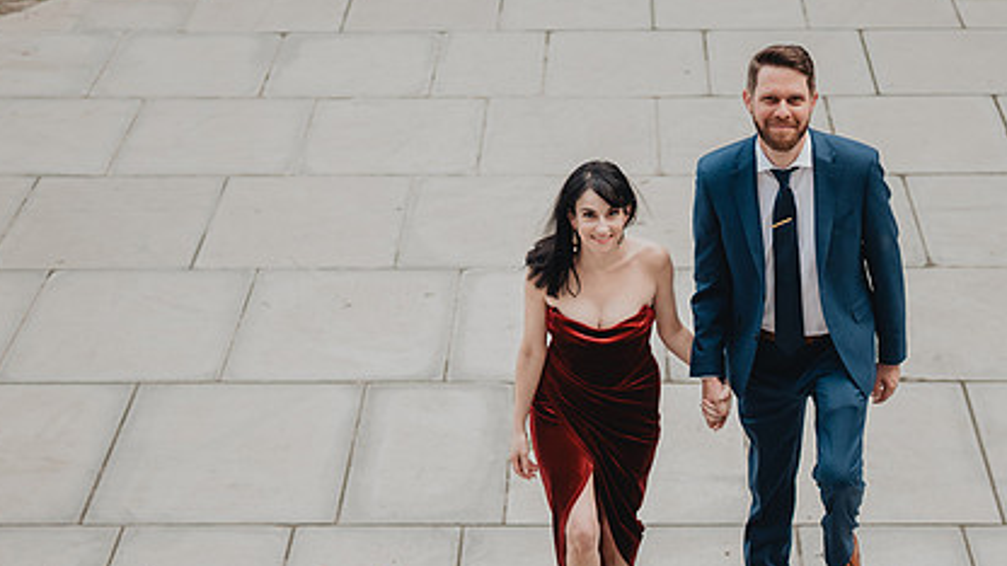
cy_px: 333
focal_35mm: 93
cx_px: 683
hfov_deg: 22.8
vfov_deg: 13.0
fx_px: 2483
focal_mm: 56
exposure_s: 1/320
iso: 400
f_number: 2.8
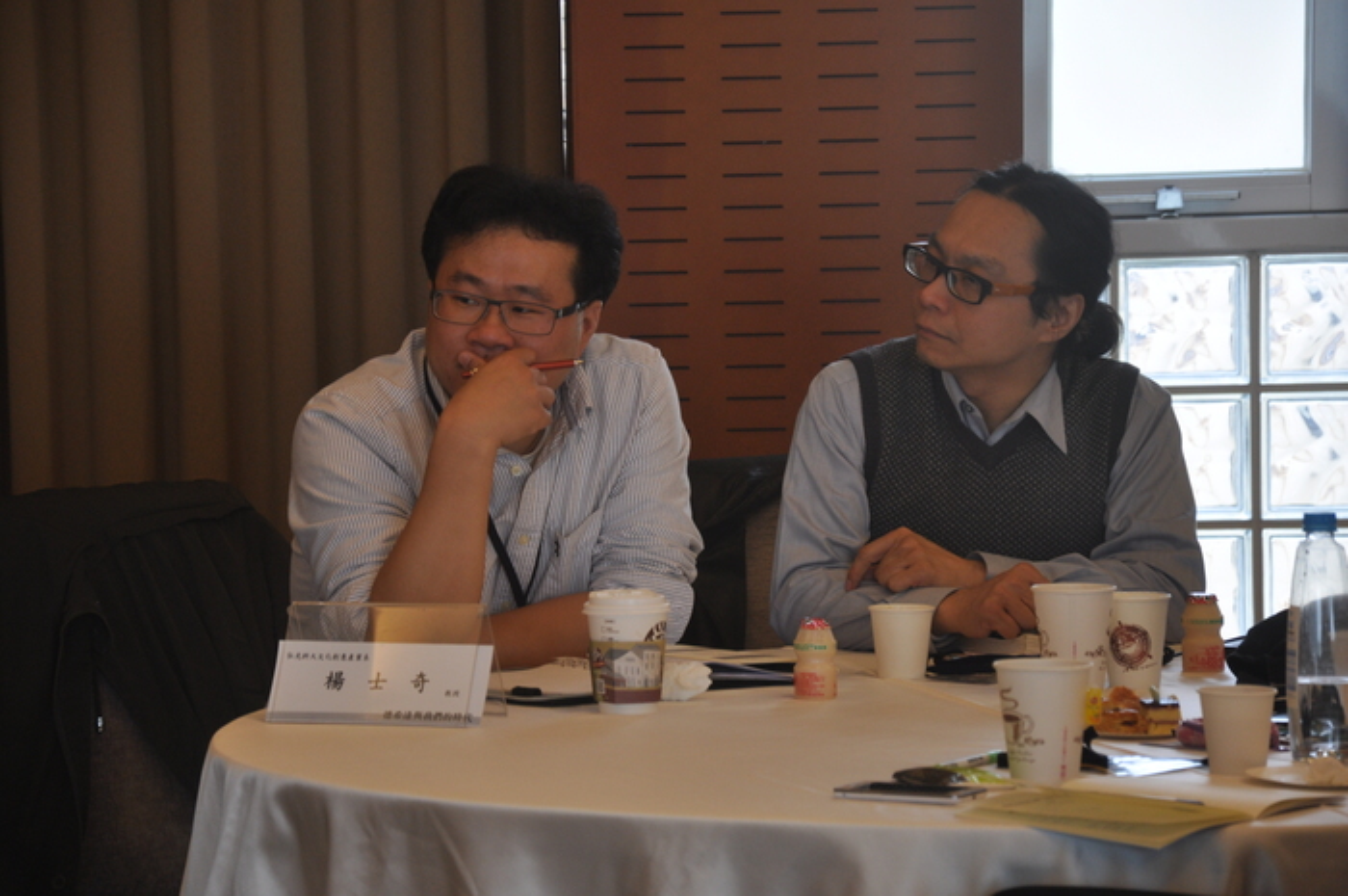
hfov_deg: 13.1
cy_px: 448
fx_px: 5891
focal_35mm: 158
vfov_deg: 8.7
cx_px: 674
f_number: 5.6
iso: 450
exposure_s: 1/60
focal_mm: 105
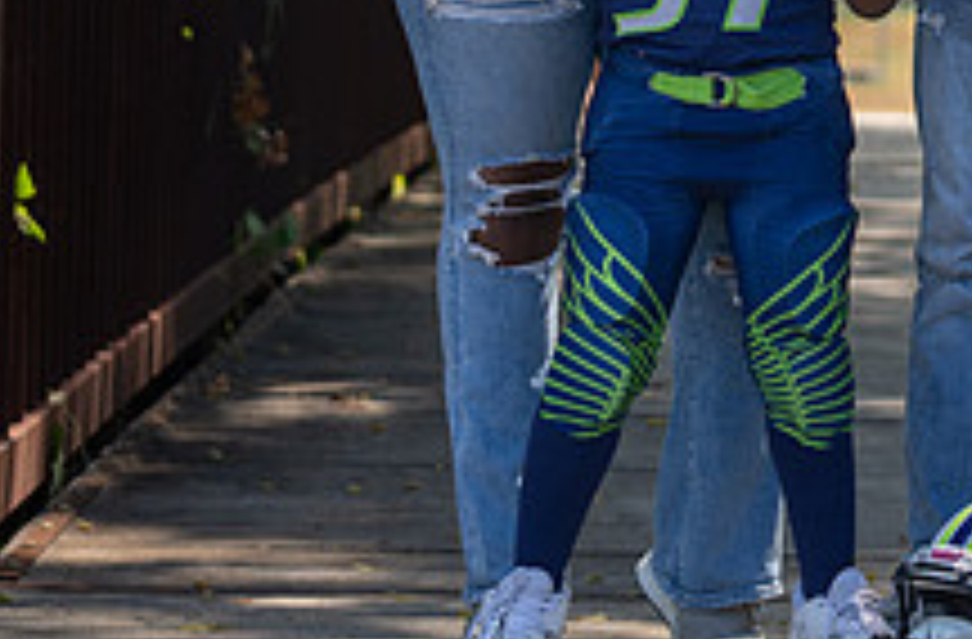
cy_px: -5
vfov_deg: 6.7
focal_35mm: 201
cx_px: 995
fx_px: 5403
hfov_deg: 10.2
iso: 100
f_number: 3.2
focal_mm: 70
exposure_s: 1/400
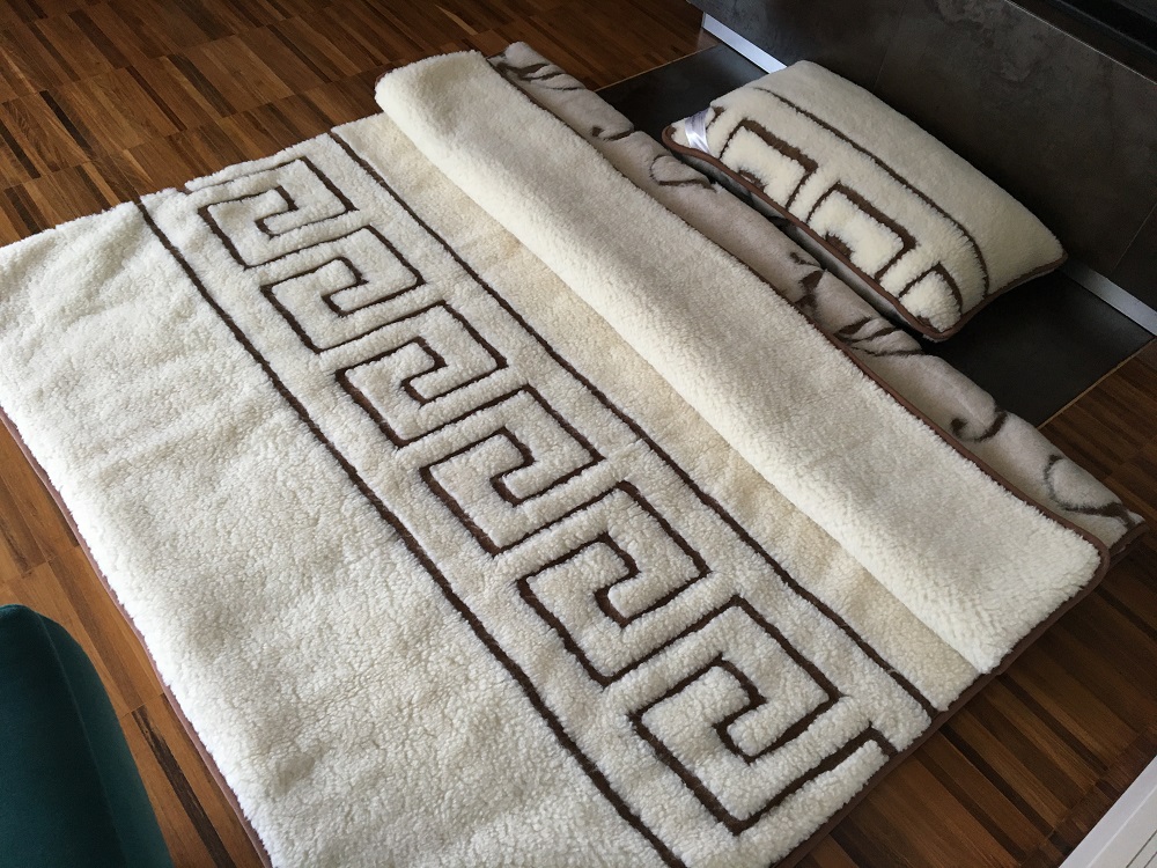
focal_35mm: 29
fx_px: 969
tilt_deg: -50.7
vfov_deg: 48.2
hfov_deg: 61.7
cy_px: 434
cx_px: 578
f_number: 2.2
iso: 125
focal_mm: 4.15
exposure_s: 1/33
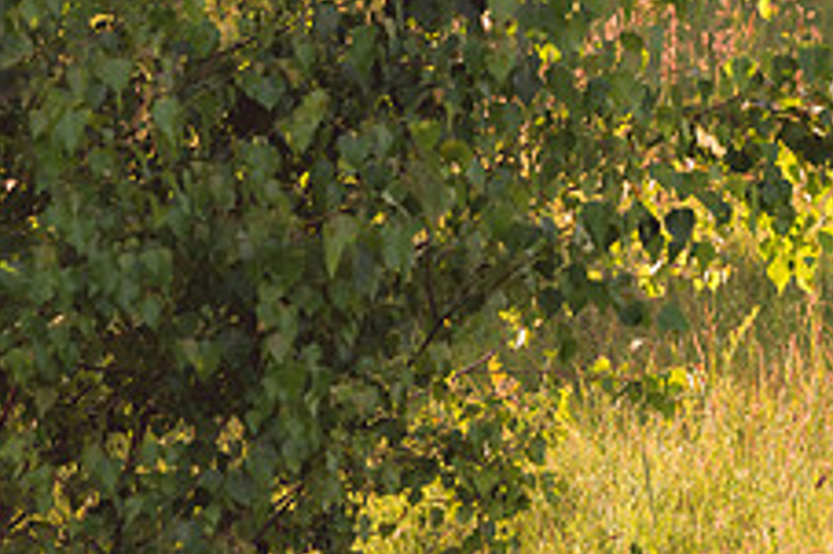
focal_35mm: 217
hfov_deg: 9.4
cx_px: 947
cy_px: 11
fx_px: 5017
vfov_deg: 6.3
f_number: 3.5
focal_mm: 85
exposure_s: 1/1250
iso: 400
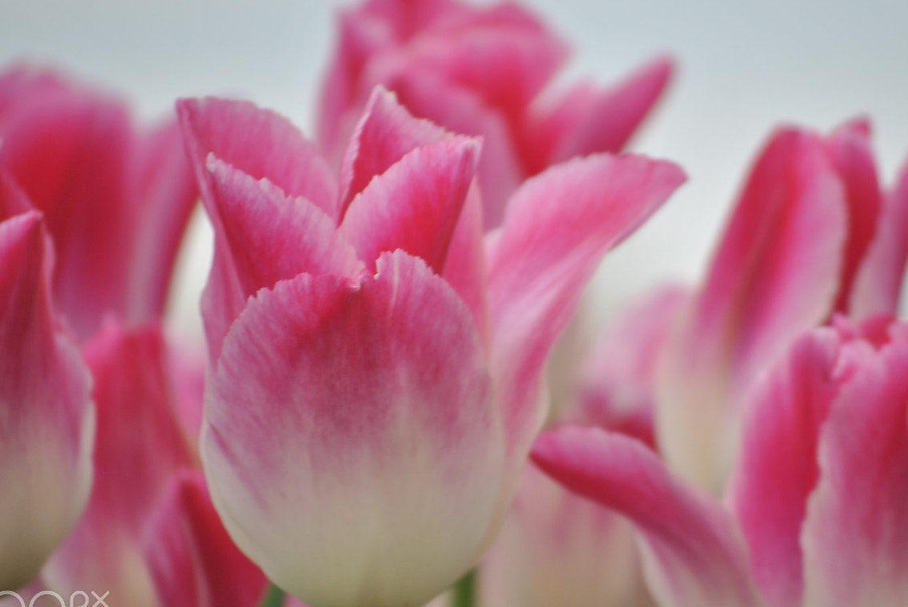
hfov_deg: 6.1
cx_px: 551
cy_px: 286
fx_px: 8534
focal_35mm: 338
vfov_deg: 4.1
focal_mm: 160
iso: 100
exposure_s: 1/60
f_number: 5.3
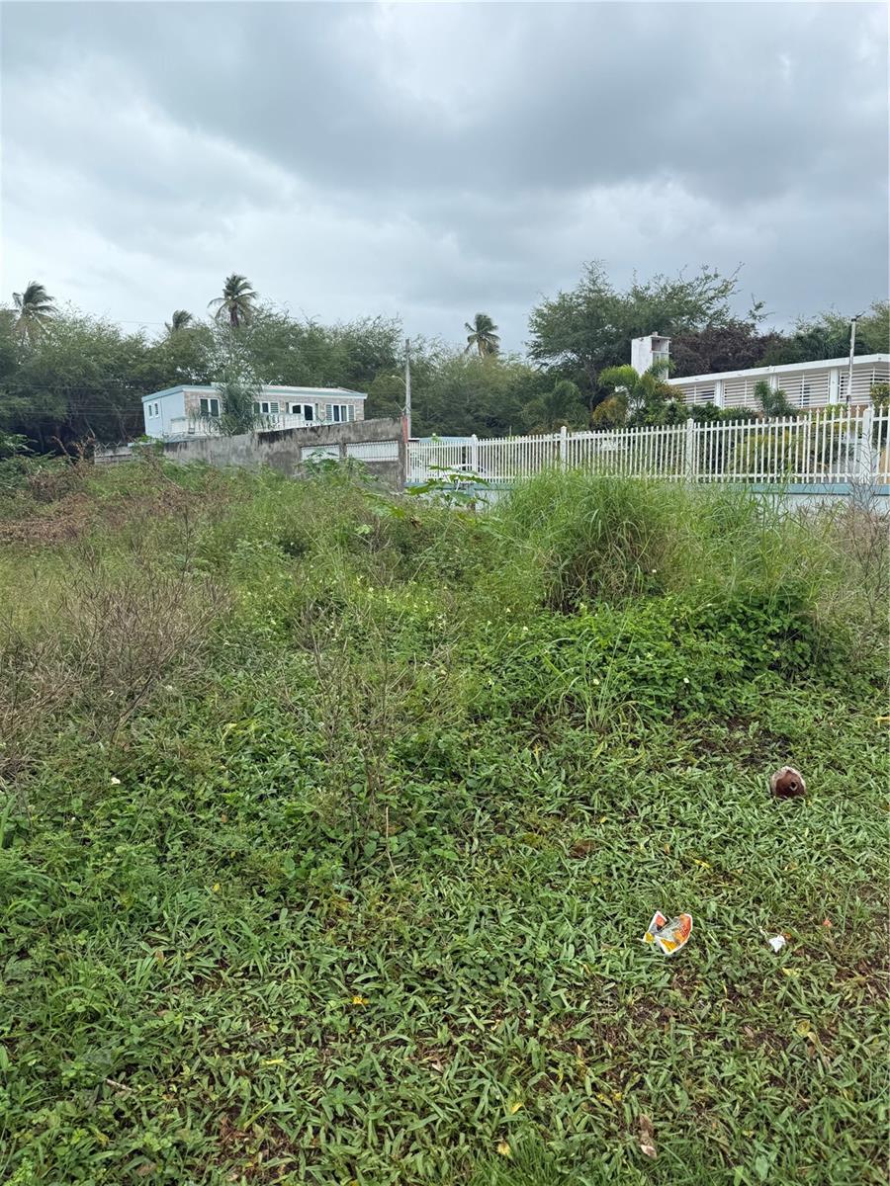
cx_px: 445
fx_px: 823
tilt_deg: -9.5
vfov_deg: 71.6
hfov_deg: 56.8
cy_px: 593
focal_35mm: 24
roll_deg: +0.1
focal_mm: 6.76
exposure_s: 1/1493
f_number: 1.78
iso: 80
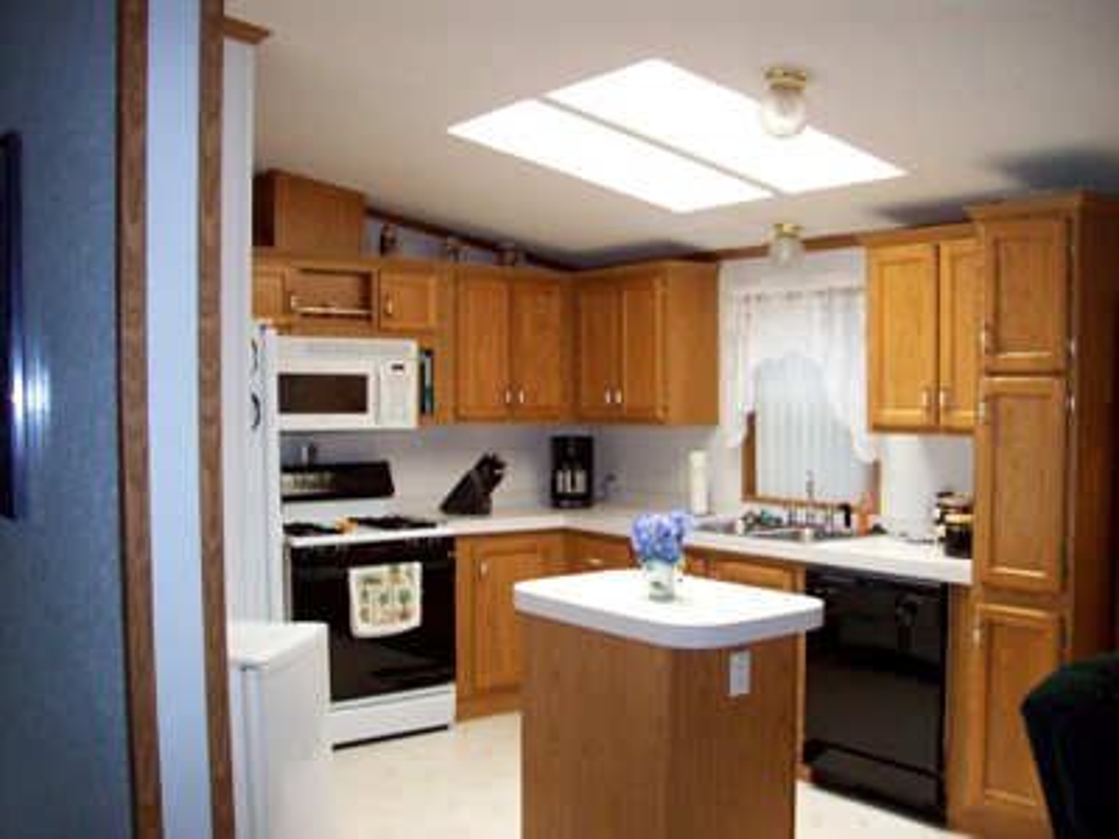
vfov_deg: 39.7
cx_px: 560
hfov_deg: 51.4
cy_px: 420
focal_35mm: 36
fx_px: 1164
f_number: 2.7
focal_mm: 6
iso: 140
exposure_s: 1/111
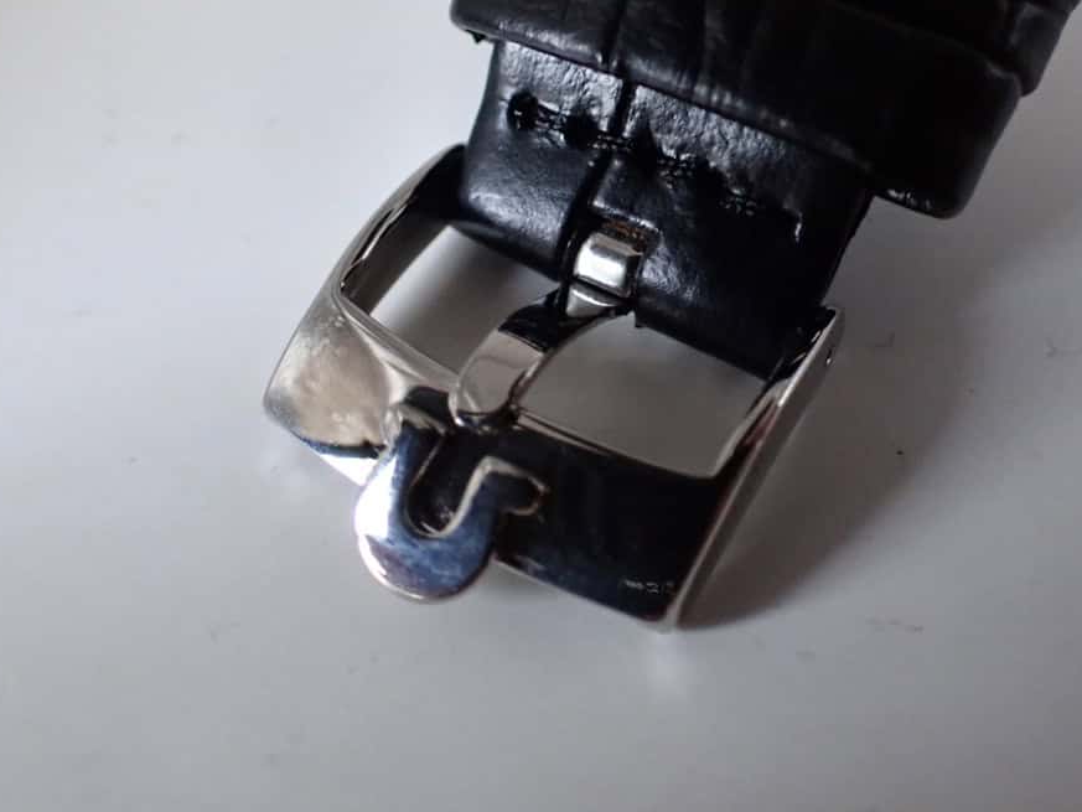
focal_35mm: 44
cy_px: 268
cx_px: 617
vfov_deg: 32.6
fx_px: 1376
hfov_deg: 42.8
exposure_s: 1/50
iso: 800
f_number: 2.3
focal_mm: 5.4
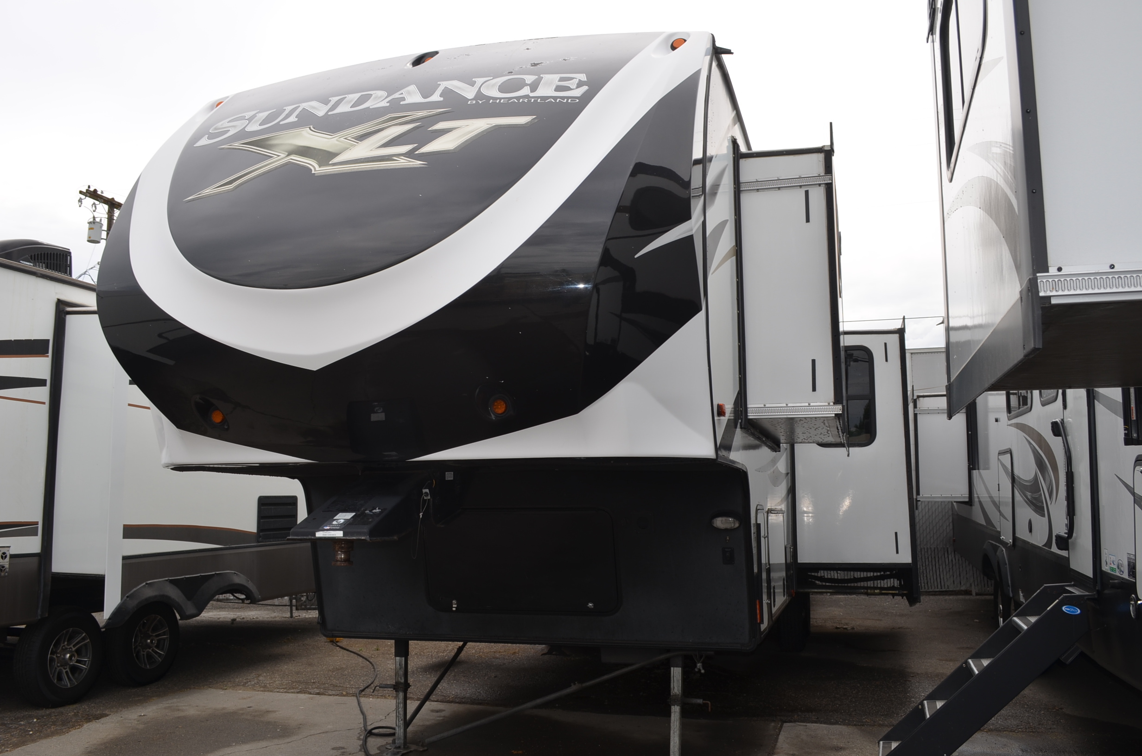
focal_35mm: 30
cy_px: 378
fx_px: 950
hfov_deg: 62.0
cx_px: 571
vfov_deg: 43.4
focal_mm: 20
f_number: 7.1
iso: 100
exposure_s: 1/200
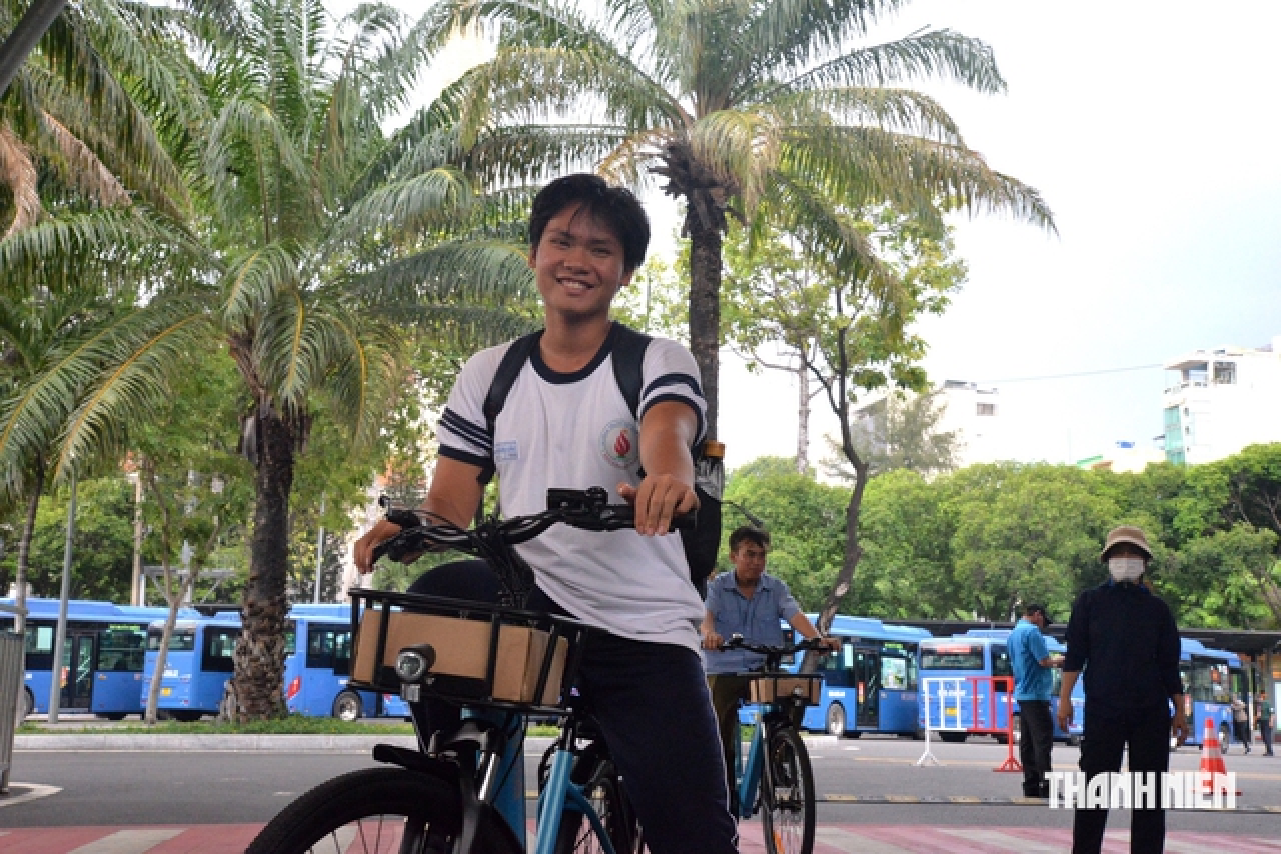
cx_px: 640
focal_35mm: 52
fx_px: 1851
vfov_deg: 26.0
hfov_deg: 38.2
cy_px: 427
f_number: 13
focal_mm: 52
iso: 5000
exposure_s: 1/320
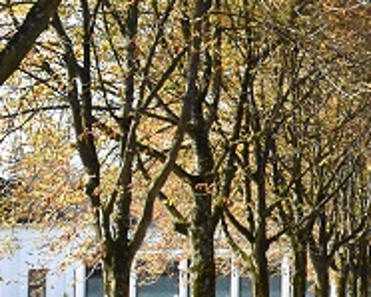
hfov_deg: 19.7
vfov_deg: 16.8
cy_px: 241
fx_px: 1000
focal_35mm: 91
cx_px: 453
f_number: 10
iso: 9000
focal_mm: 20
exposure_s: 1/8000
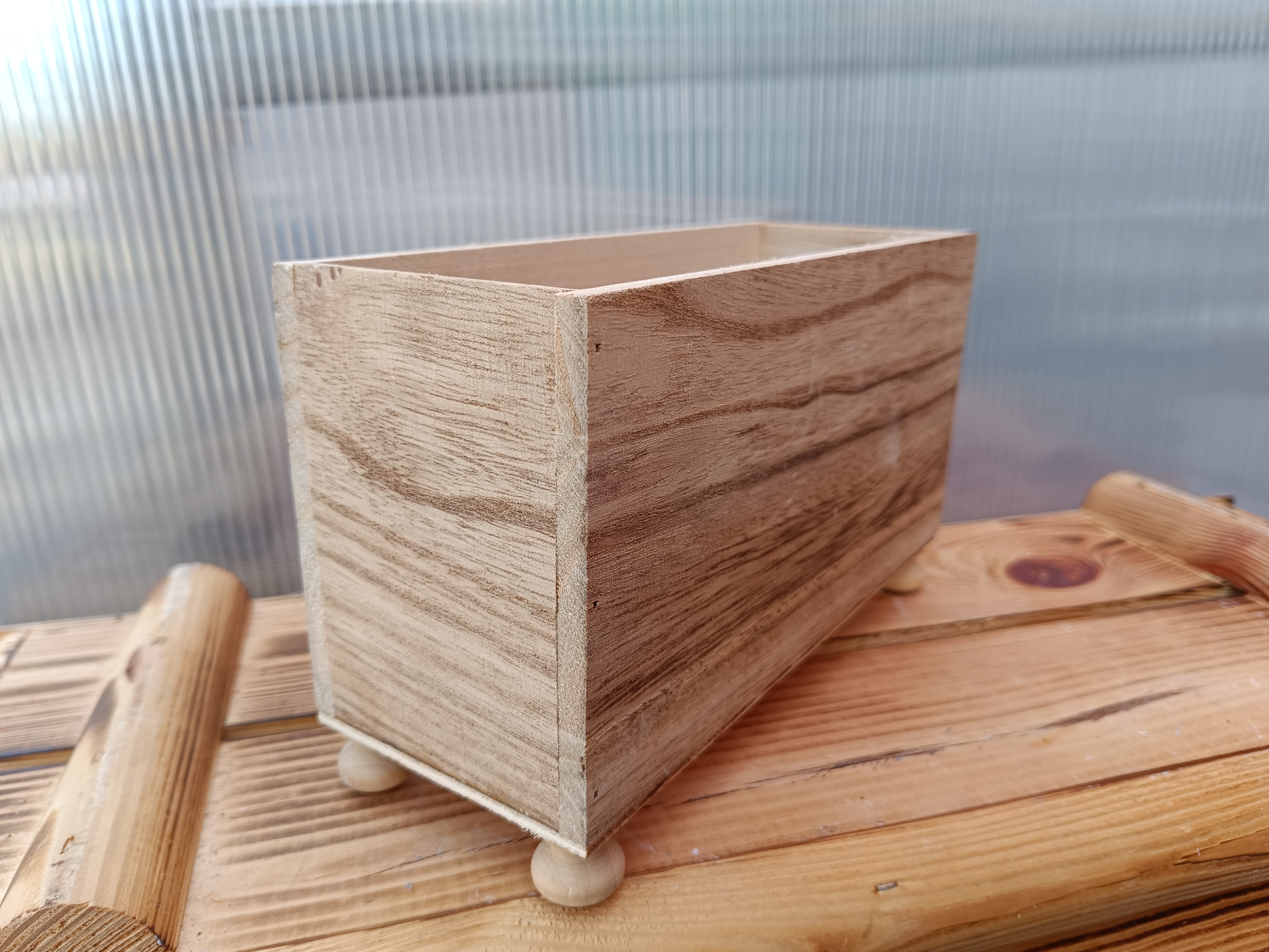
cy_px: 487
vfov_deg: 54.9
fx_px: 916
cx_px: 619
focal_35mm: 25
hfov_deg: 69.4
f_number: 1.88
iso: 51
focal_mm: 5.59
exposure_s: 1/133
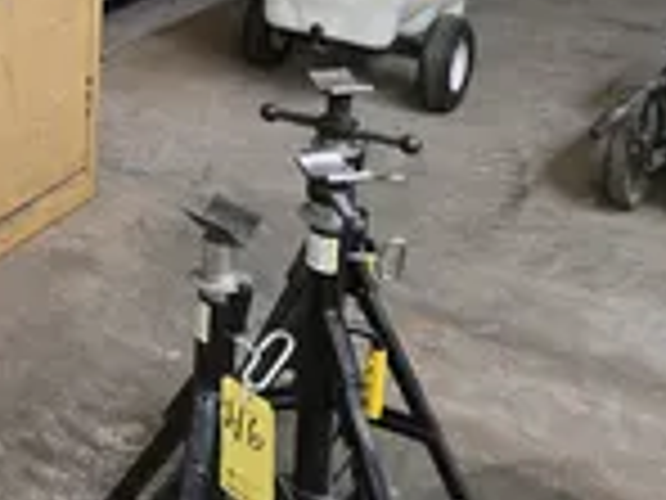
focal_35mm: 62
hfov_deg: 26.4
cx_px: -202
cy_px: -135
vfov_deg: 21.6
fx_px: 1193
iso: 500
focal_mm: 5.4
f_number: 1.8
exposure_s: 1/120
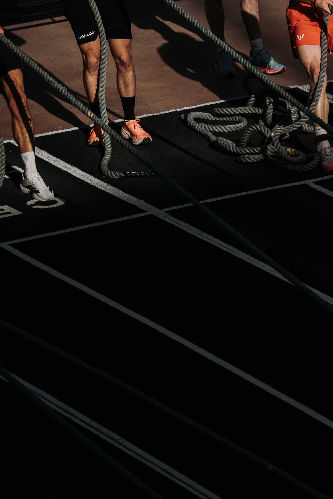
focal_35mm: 422
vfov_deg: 4.9
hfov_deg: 3.3
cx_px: 313
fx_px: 5855
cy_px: 47
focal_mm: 200
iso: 125
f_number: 2.8
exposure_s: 1/5000
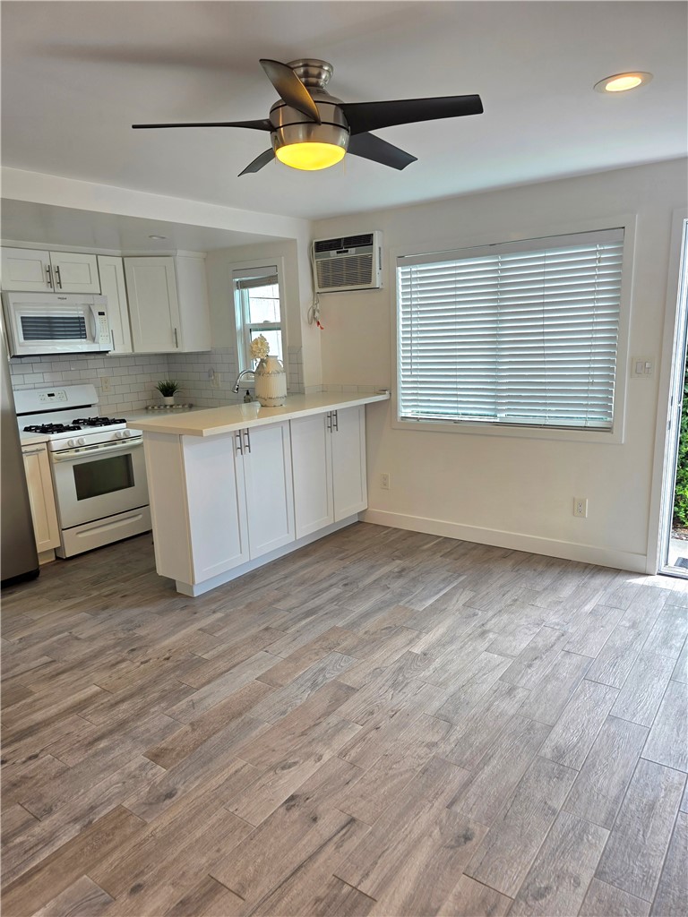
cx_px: 344
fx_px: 610
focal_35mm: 23
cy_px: 458
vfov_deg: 73.9
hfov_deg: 58.9
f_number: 1.7
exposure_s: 1/120
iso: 50
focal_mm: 6.3
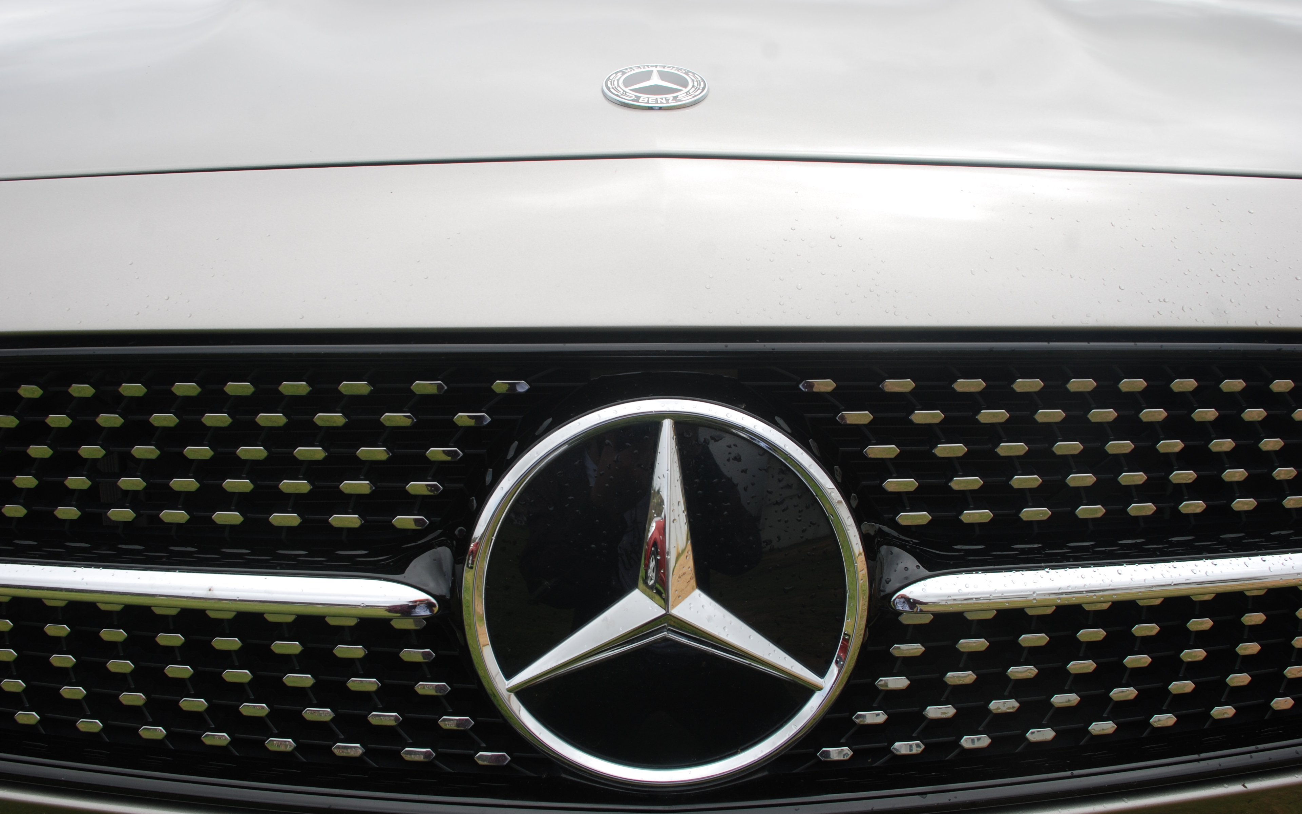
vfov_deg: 34.4
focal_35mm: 37
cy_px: 410
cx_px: 651
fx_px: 1313
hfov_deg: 52.7
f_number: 8
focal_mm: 24
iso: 100
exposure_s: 1/125
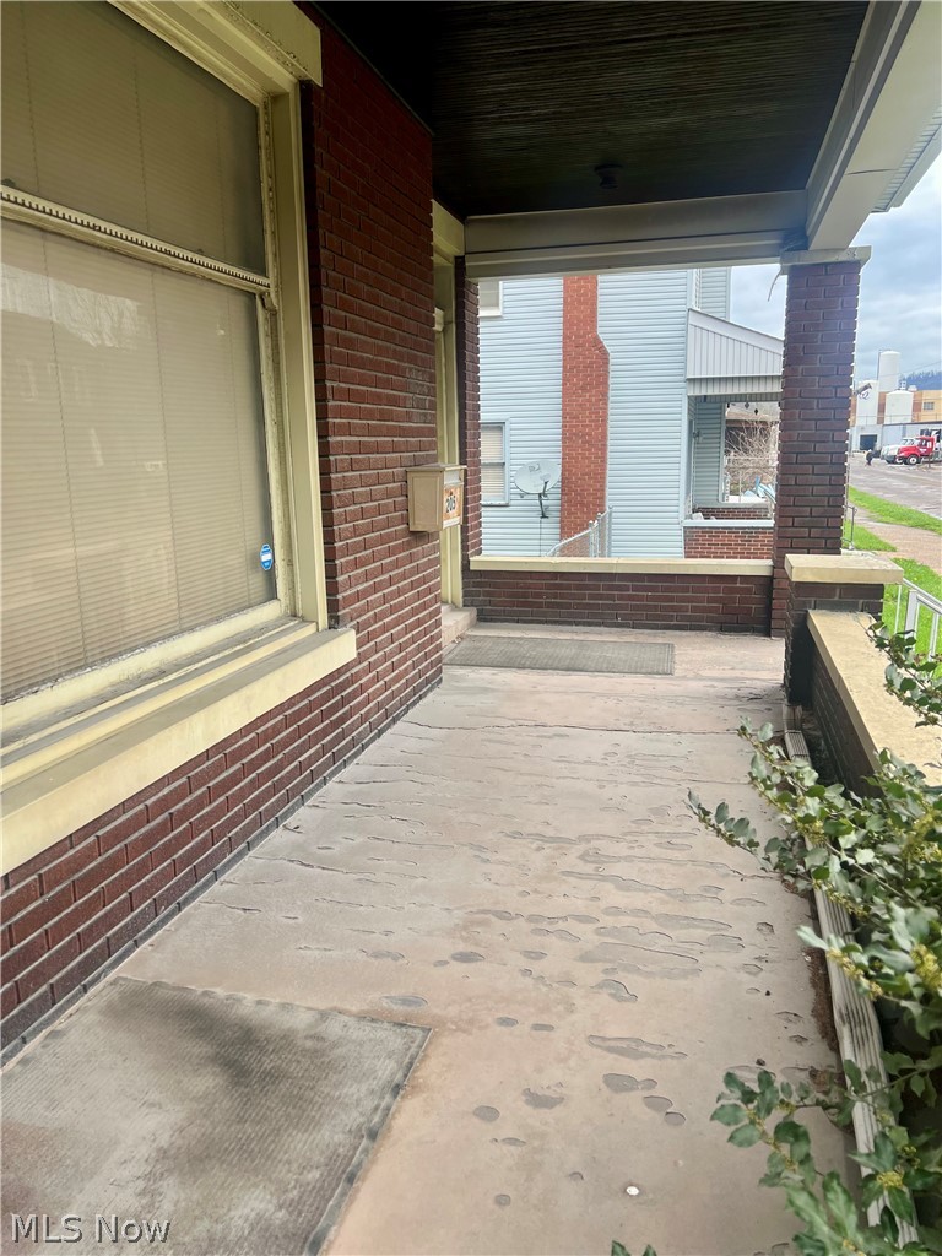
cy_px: 628
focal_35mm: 26
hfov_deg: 53.1
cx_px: 471
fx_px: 943
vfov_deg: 67.3
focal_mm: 5.7
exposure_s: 1/639
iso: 50
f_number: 1.5
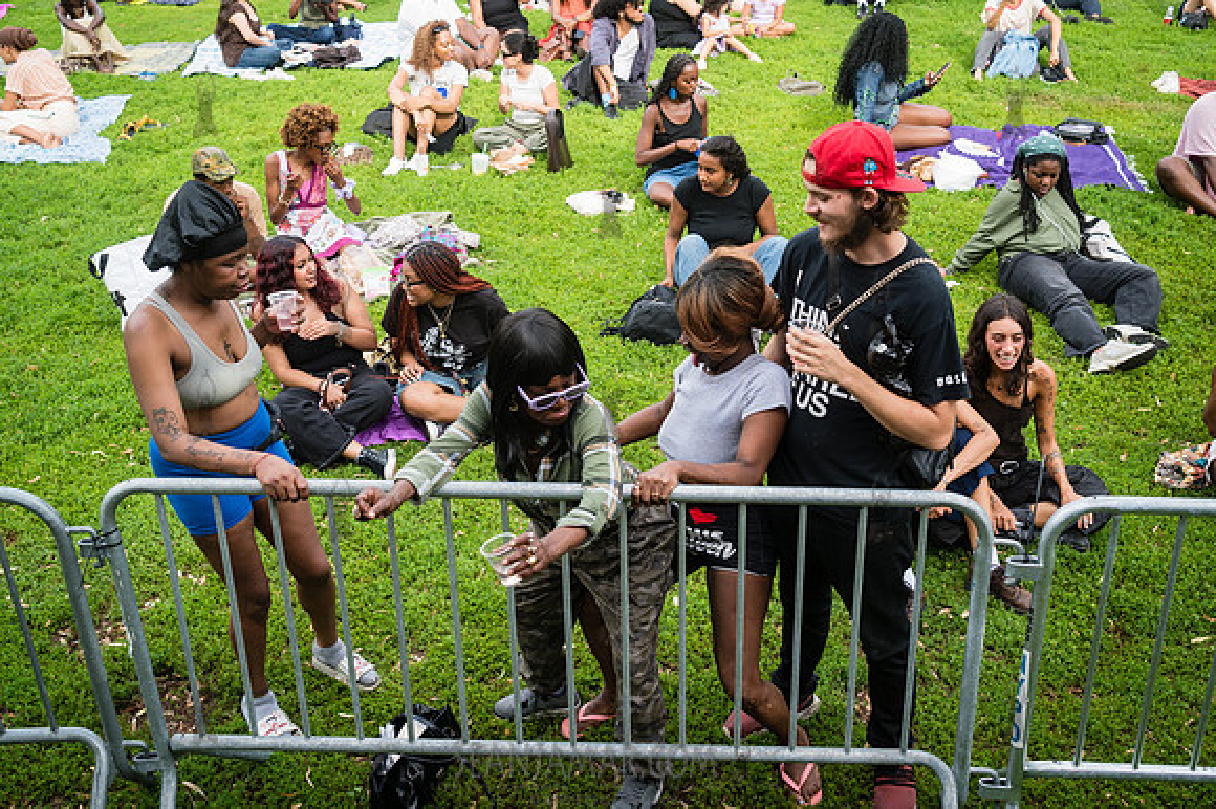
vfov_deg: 35.7
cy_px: 404
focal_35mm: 37
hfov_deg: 51.6
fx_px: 1258
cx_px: 608
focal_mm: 35
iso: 500
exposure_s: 1/640
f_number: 4
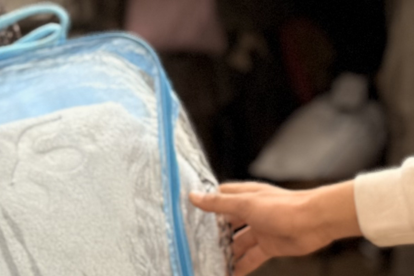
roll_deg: -0.1
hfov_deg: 17.1
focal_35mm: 119
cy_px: 55
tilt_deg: -7.0
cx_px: 326
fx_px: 1369
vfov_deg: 11.5
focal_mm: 6.76
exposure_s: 1/4405
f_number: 1.78
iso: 80
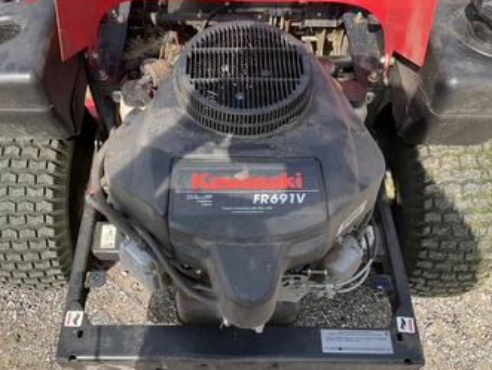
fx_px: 498
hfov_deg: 52.4
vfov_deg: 40.8
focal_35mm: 35
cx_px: 216
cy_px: 195
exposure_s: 1/545
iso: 25
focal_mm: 3
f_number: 1.8
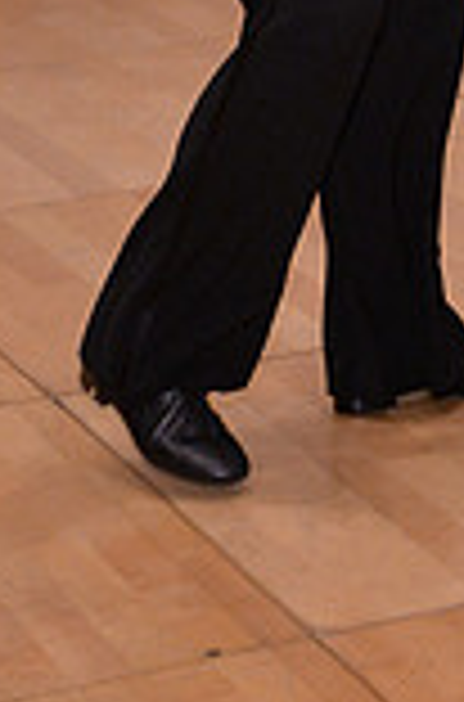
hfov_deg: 5.8
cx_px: 737
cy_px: -468
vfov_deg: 8.7
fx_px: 4496
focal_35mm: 231
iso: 2000
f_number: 4.5
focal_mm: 62
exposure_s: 1/250
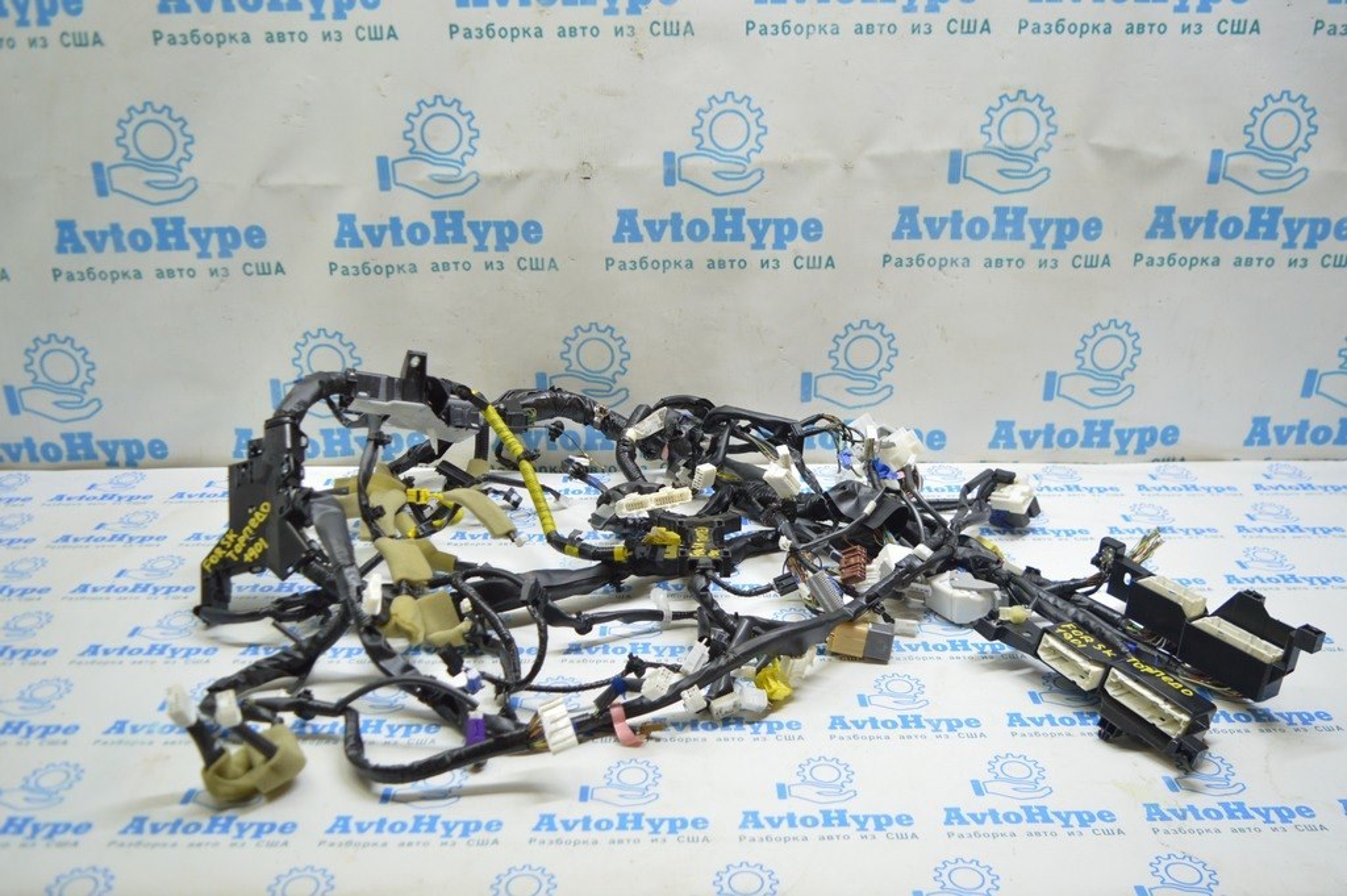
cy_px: 448
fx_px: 1122
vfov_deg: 43.5
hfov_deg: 62.0
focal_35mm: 30
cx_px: 674
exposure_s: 1/40
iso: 400
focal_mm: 20
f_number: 3.8
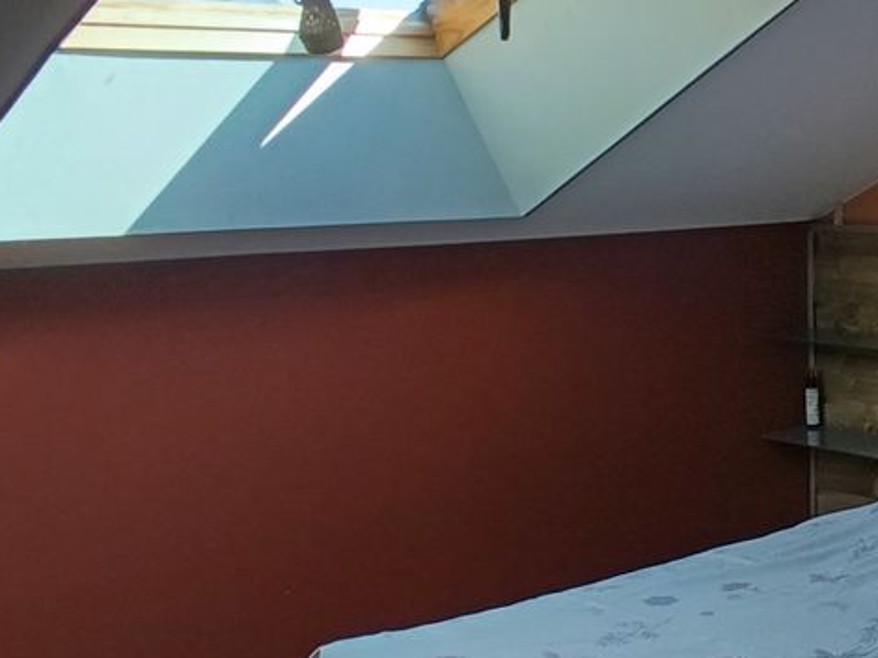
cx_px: 824
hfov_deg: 47.3
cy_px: 356
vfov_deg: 41.7
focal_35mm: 34
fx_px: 862
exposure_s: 1/50
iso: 129
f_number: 2.2
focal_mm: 1.65
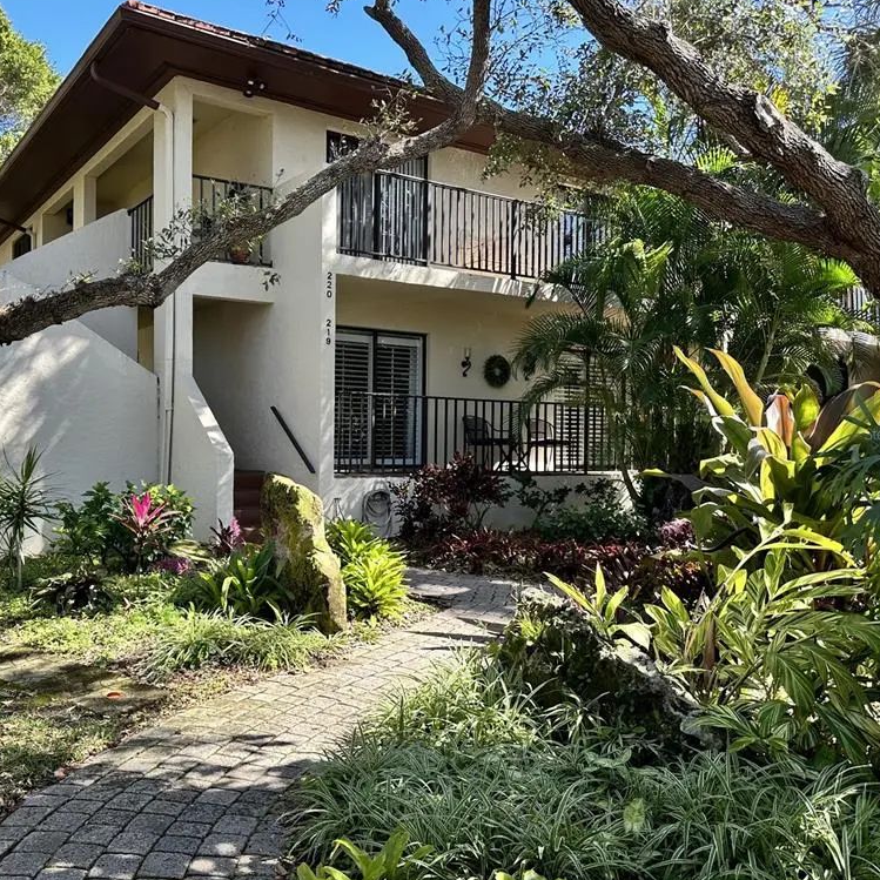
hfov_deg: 55.0
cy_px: 434
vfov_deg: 55.6
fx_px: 834
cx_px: 334
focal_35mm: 29
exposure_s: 1/718
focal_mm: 6.86
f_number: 1.78
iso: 80
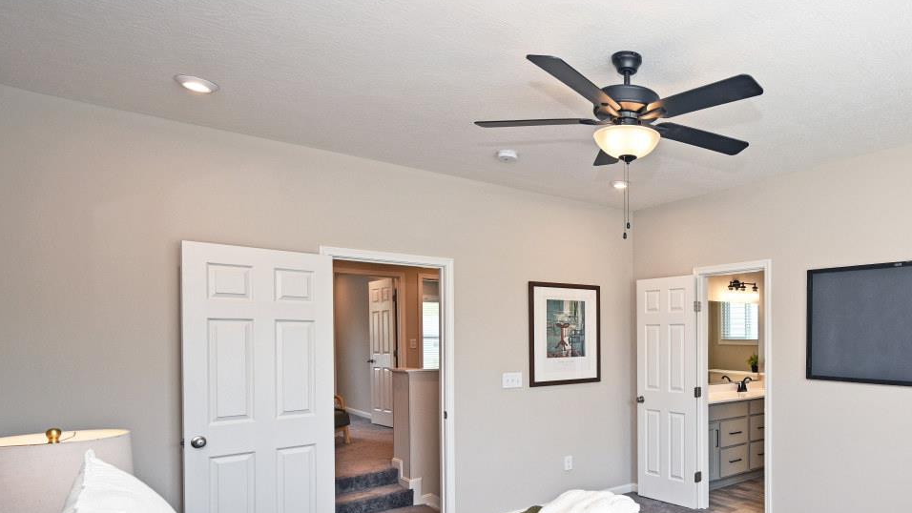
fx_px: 556
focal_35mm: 23
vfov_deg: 48.7
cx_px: 681
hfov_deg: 73.3
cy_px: 343
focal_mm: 14
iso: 200
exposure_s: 1/100
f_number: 5
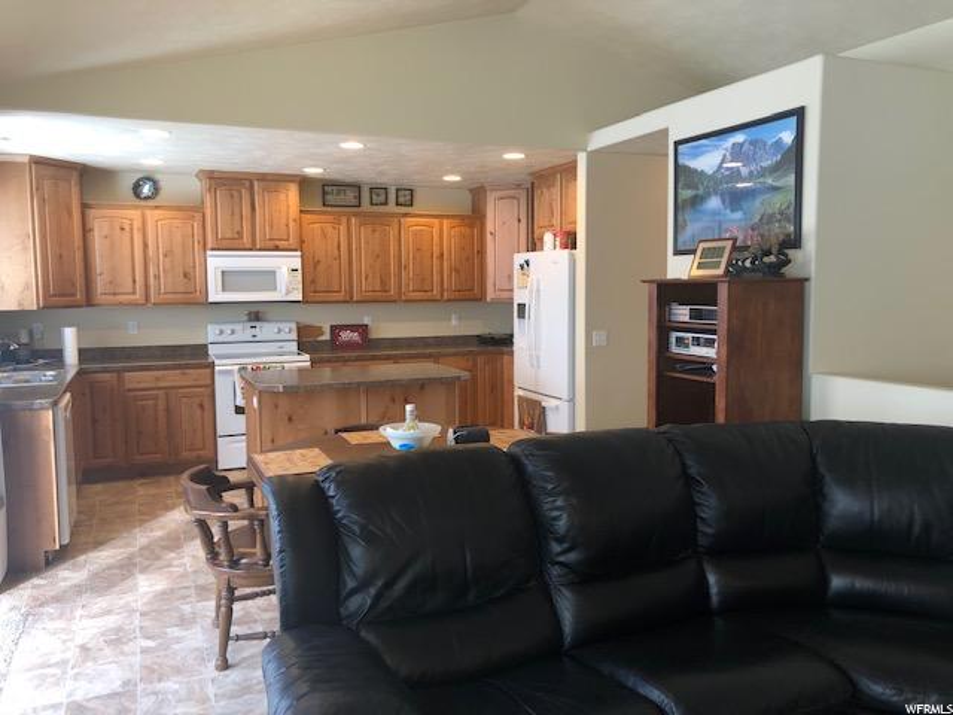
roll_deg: +0.7
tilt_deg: -5.5
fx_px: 771
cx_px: 476
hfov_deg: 63.4
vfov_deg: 49.7
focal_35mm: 28
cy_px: 358
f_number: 1.8
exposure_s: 1/19
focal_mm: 3.99
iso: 25
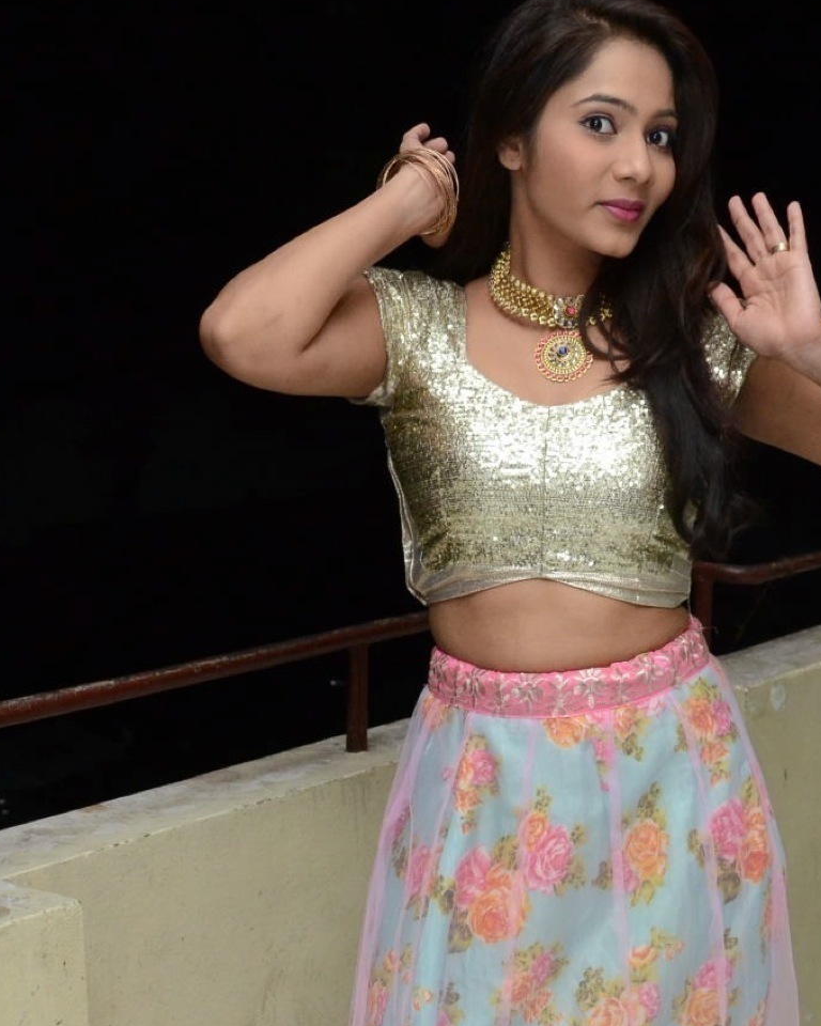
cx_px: 579
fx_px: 2096
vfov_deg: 26.8
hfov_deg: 22.0
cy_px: 876
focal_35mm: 69
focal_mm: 26
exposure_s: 1/125
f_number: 5.6
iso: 2500
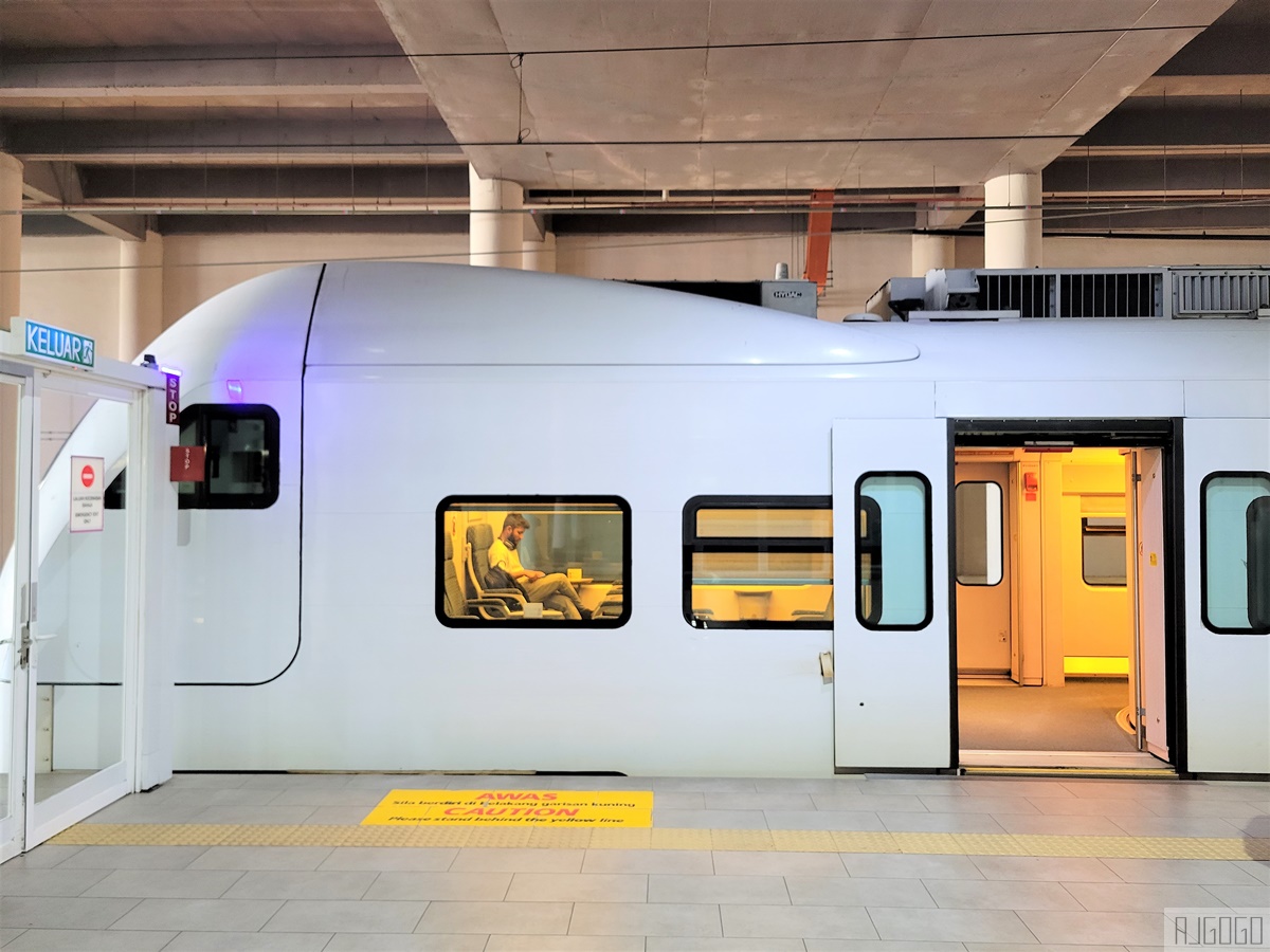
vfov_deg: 53.1
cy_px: 476
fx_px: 954
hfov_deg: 67.3
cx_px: 635
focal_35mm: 26
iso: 400
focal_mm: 5.4
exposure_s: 1/50
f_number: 1.8
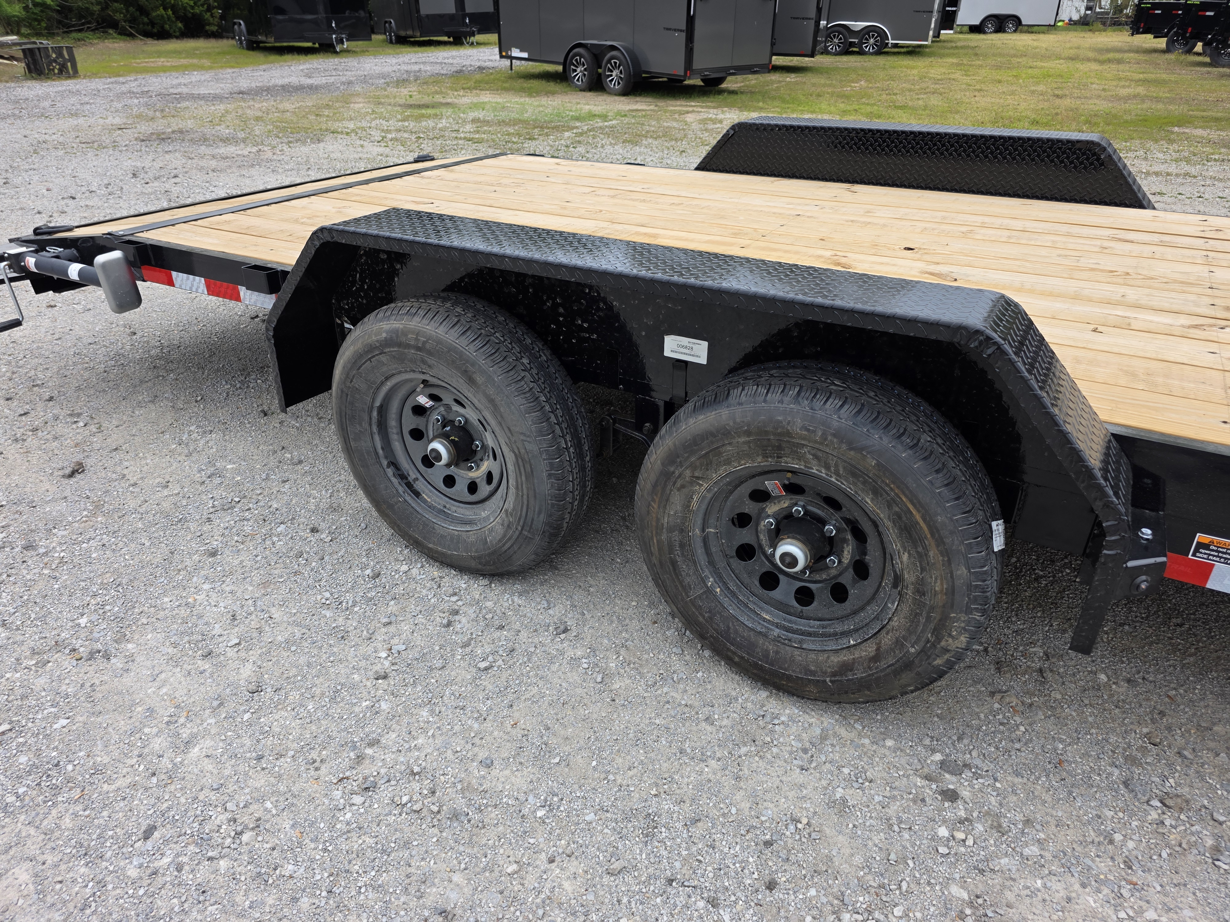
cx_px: 615
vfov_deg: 58.9
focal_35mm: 23
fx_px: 817
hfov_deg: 73.9
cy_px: 461
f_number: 1.7
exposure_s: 1/1395
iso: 80
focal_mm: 6.3
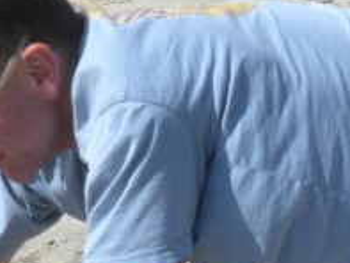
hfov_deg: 4.1
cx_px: 281
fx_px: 4887
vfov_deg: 3.1
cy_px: 219
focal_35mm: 483
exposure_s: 1/344
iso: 64
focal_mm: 26
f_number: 5.4
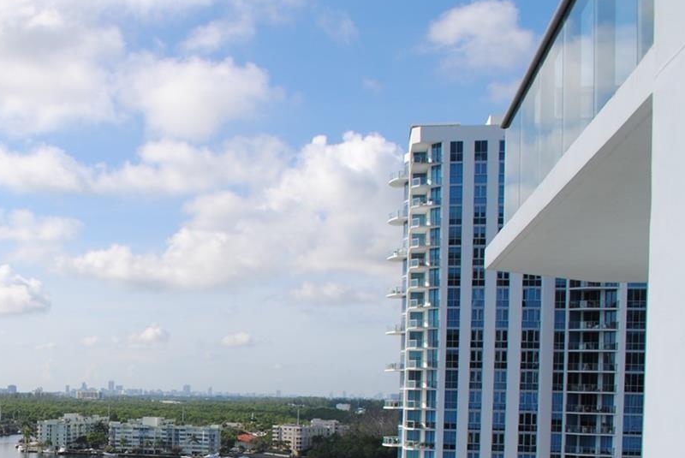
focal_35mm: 54
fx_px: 1028
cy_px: 424
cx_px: 36
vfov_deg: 24.3
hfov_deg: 34.3
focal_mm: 18
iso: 100
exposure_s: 1/320
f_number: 9
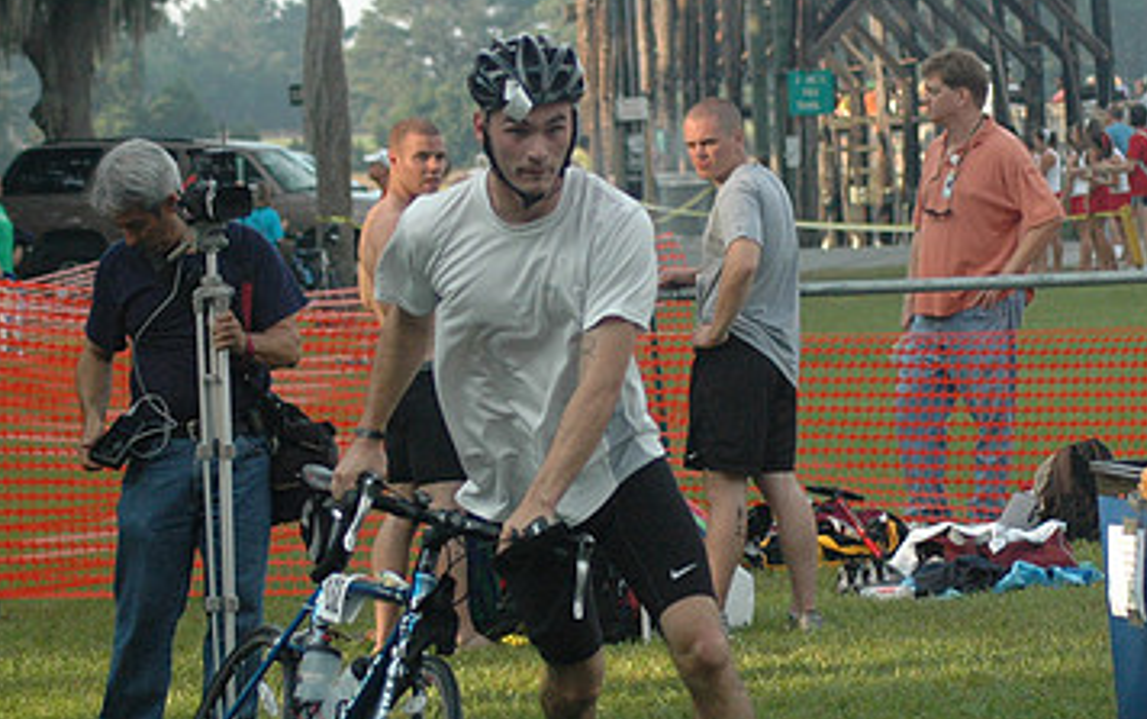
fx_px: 6068
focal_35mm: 194
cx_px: 751
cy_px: 440
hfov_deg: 10.8
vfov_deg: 6.8
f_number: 4.5
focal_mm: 78
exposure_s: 1/1250
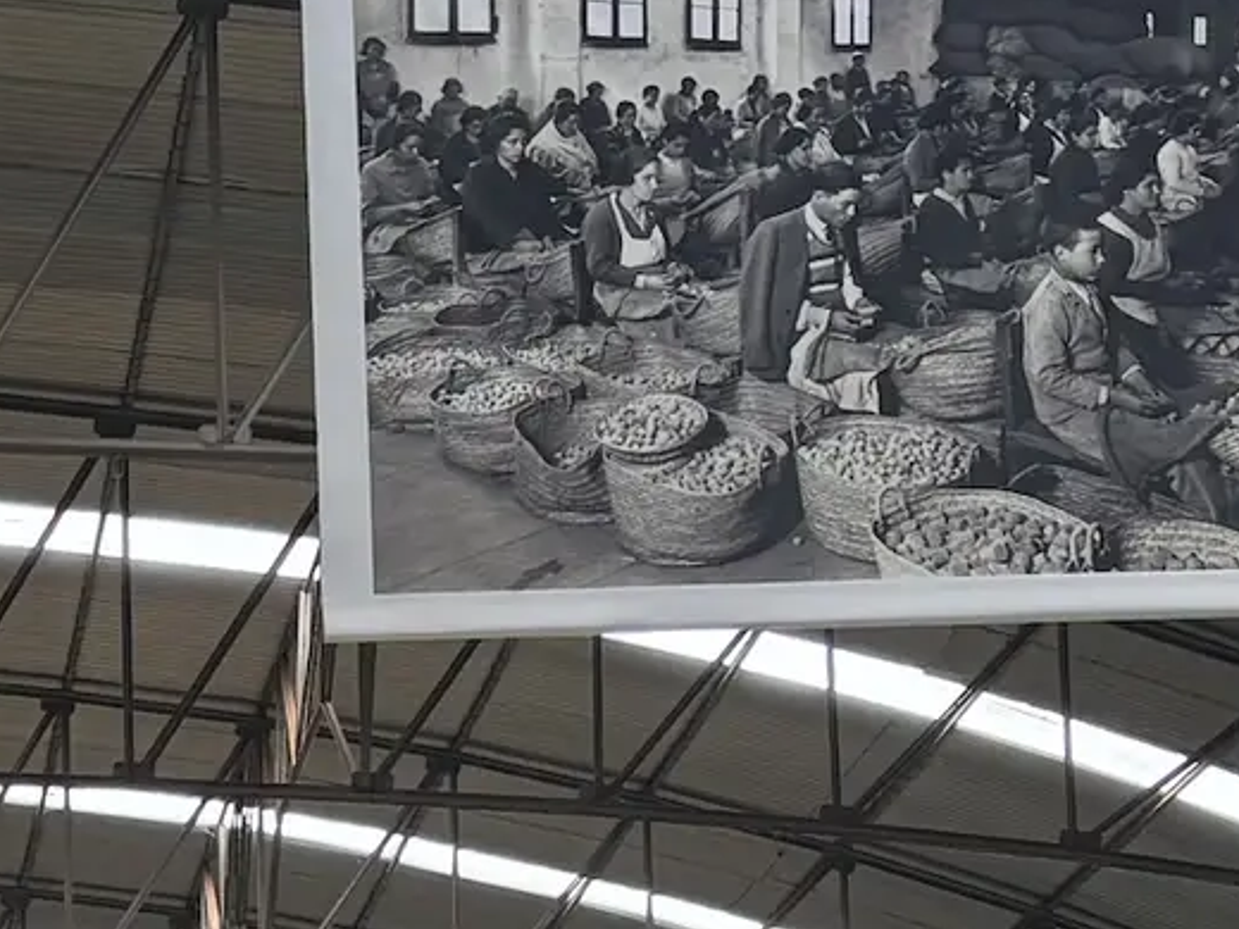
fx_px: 4581
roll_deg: +0.0
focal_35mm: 128
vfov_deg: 11.0
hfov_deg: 14.6
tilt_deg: +8.1
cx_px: -443
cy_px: 1539
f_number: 1.6
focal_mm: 5.96
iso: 125
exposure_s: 1/218
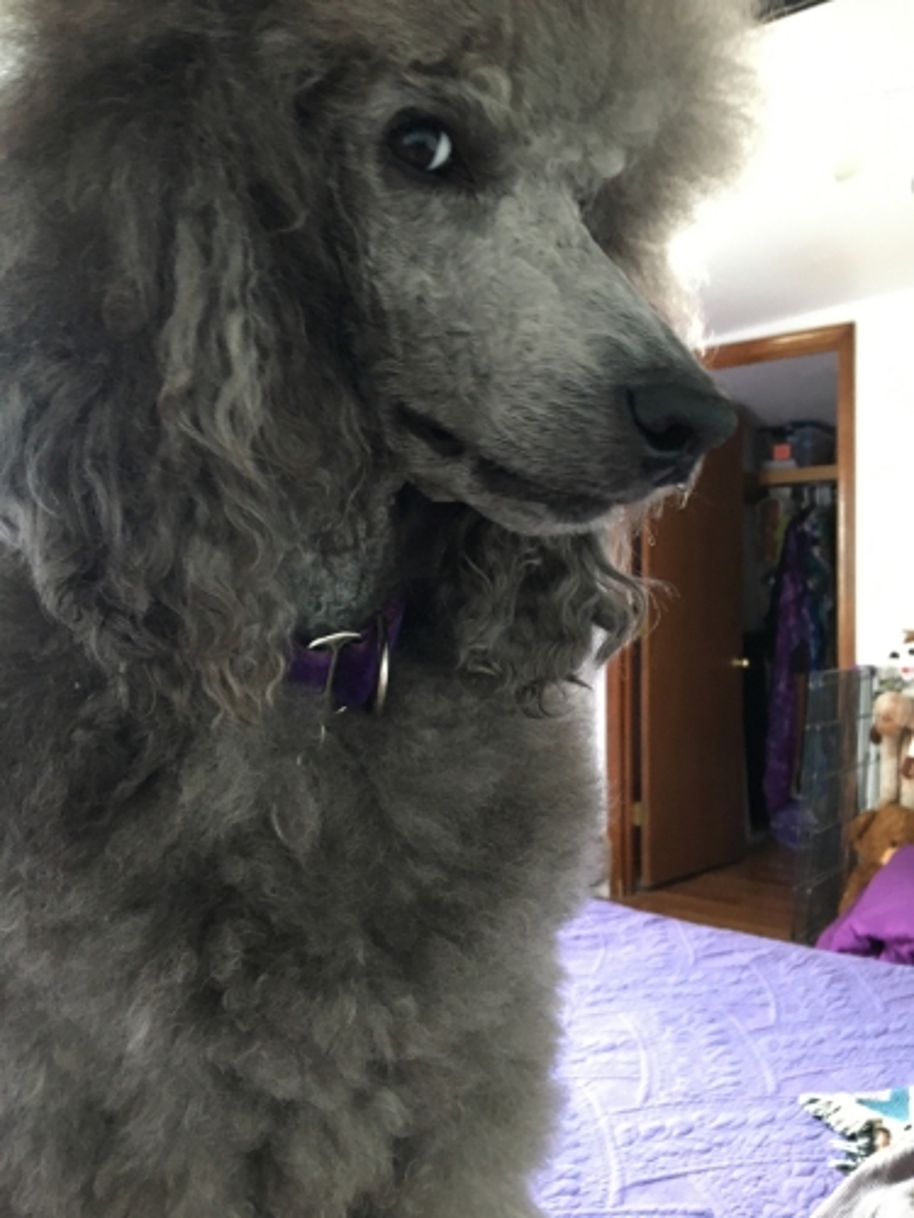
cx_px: 457
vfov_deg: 61.7
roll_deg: -0.1
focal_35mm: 29
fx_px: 1021
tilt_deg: +1.3
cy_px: 609
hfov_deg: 48.2
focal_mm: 4.15
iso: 200
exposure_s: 1/15
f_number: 2.2
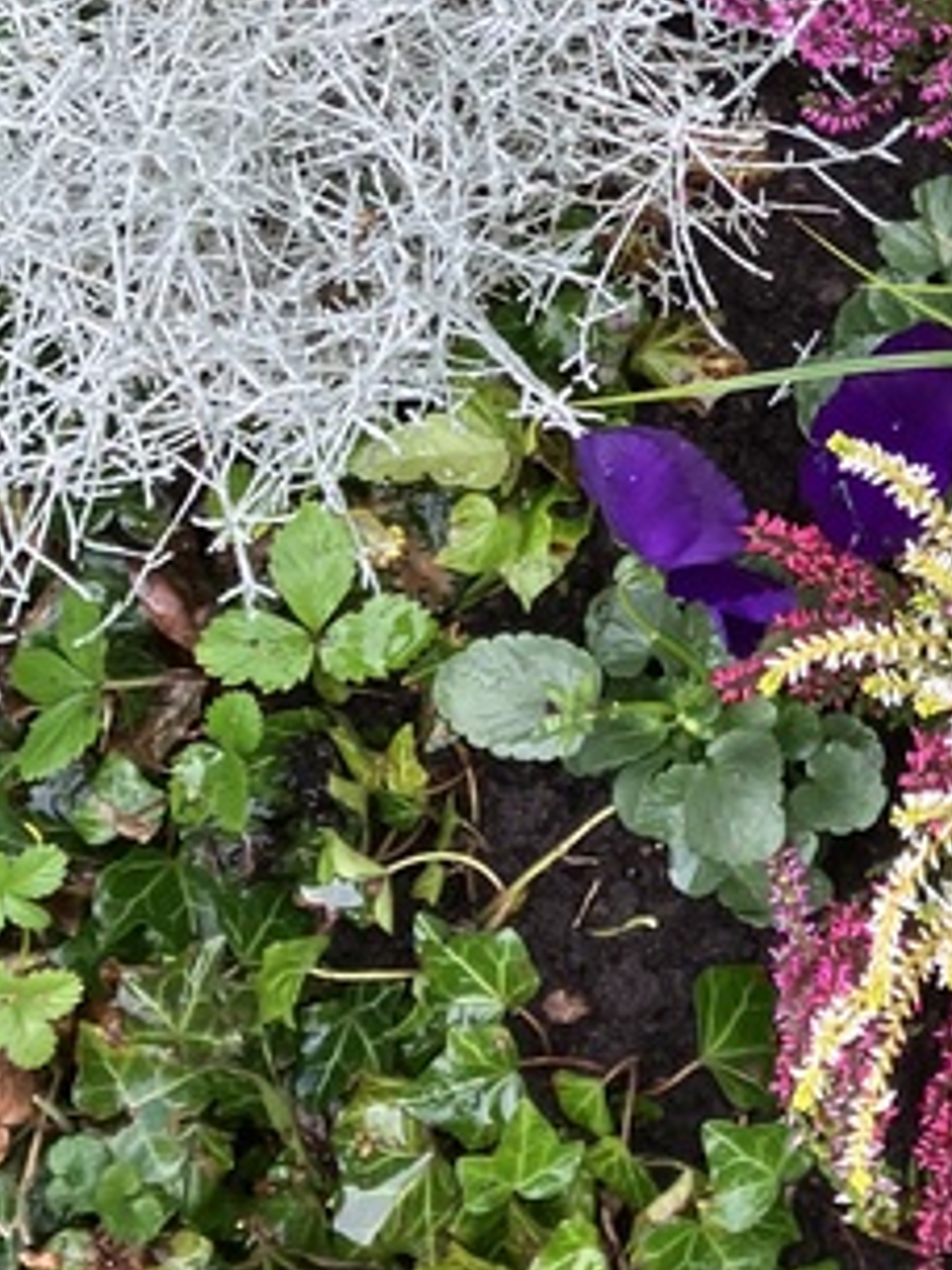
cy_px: -175
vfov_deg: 20.2
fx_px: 3374
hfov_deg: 15.1
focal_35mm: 92
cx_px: 1361
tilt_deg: -75.7
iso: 25
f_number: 1.8
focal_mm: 3.99
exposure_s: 1/121
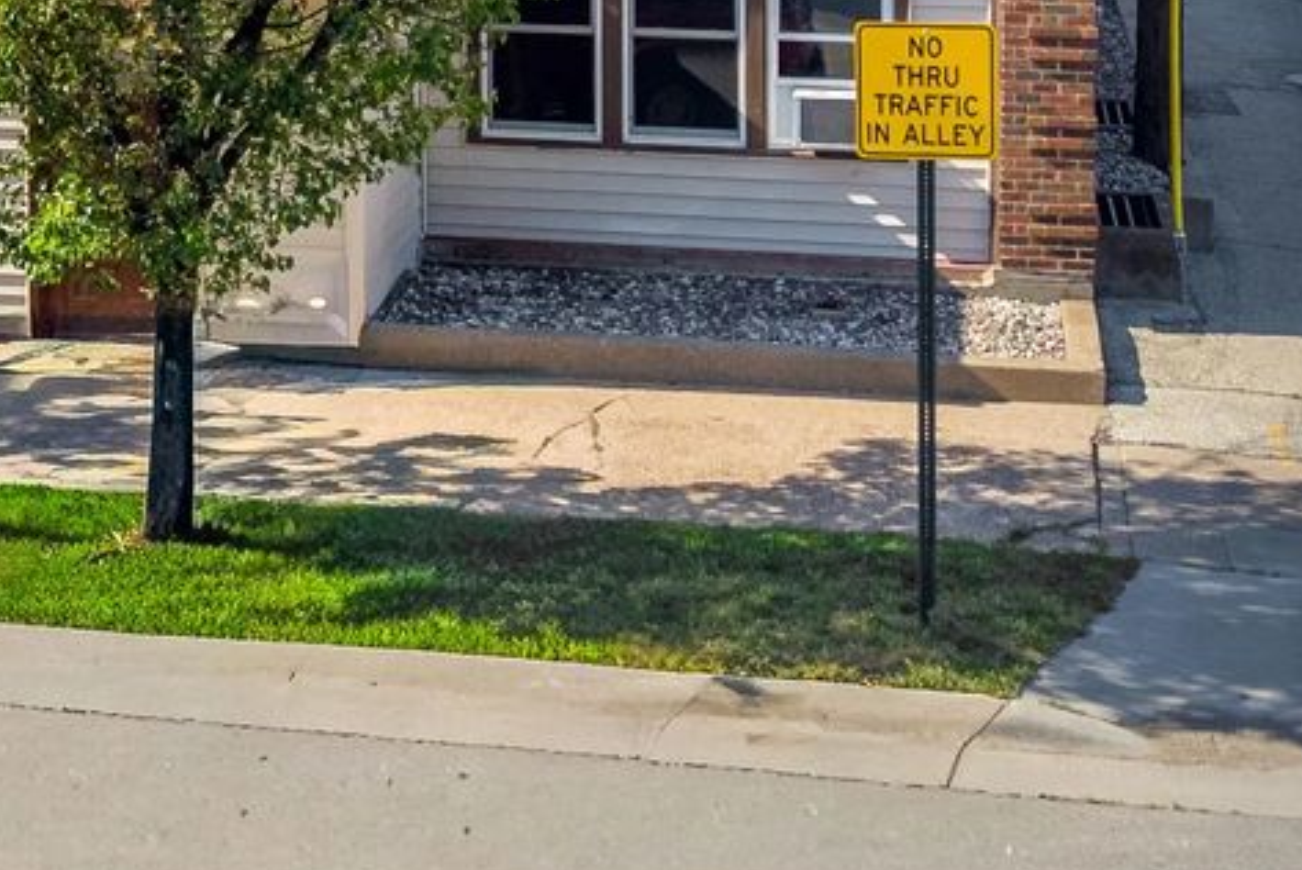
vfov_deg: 23.4
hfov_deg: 33.1
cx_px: -63
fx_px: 1954
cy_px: -105
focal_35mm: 54
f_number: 1.8
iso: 100
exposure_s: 1/4000
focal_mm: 8.67
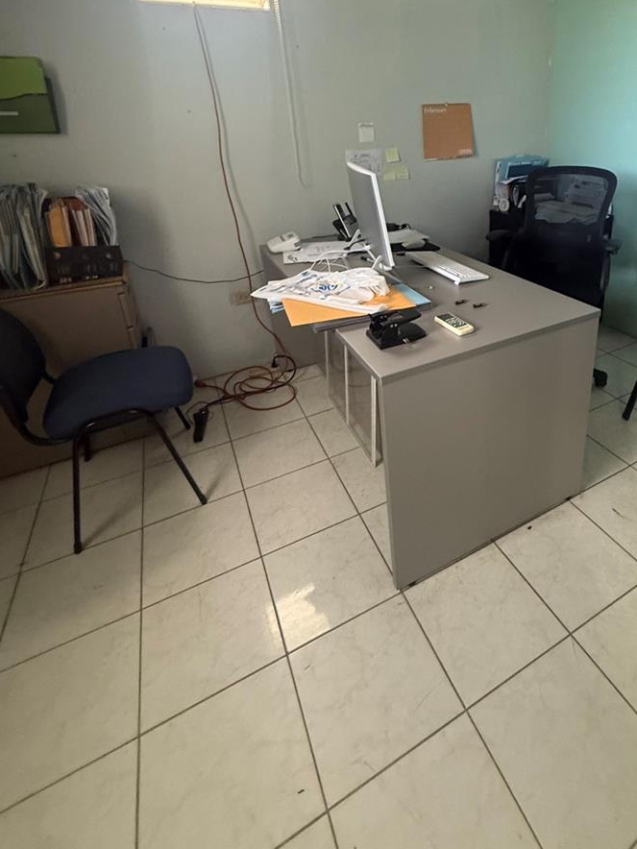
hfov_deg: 66.8
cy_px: 296
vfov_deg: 82.3
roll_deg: -1.1
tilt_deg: -15.9
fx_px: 466
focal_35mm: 19
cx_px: 426
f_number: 2.2
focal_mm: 2.22
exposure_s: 1/60
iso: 400
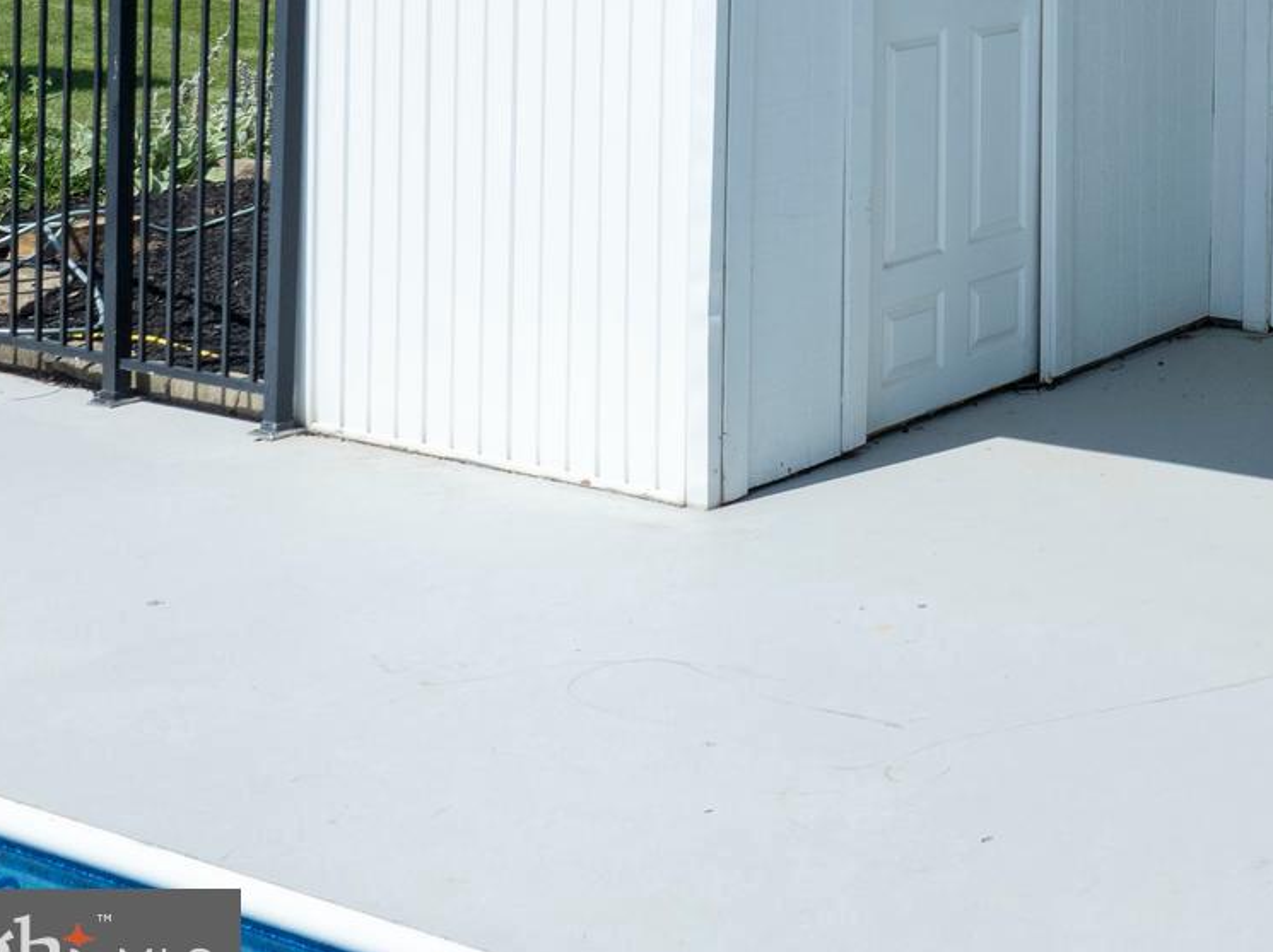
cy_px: -281
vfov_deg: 20.3
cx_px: 1565
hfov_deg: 26.0
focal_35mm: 66
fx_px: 2424
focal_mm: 12.29
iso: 100
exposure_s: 1/400
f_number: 7.1
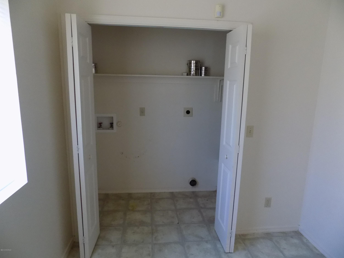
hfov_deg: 73.9
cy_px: 129
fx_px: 229
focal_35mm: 23
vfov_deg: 58.9
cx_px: 172
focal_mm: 4
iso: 360
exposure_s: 1/30
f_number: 3.1
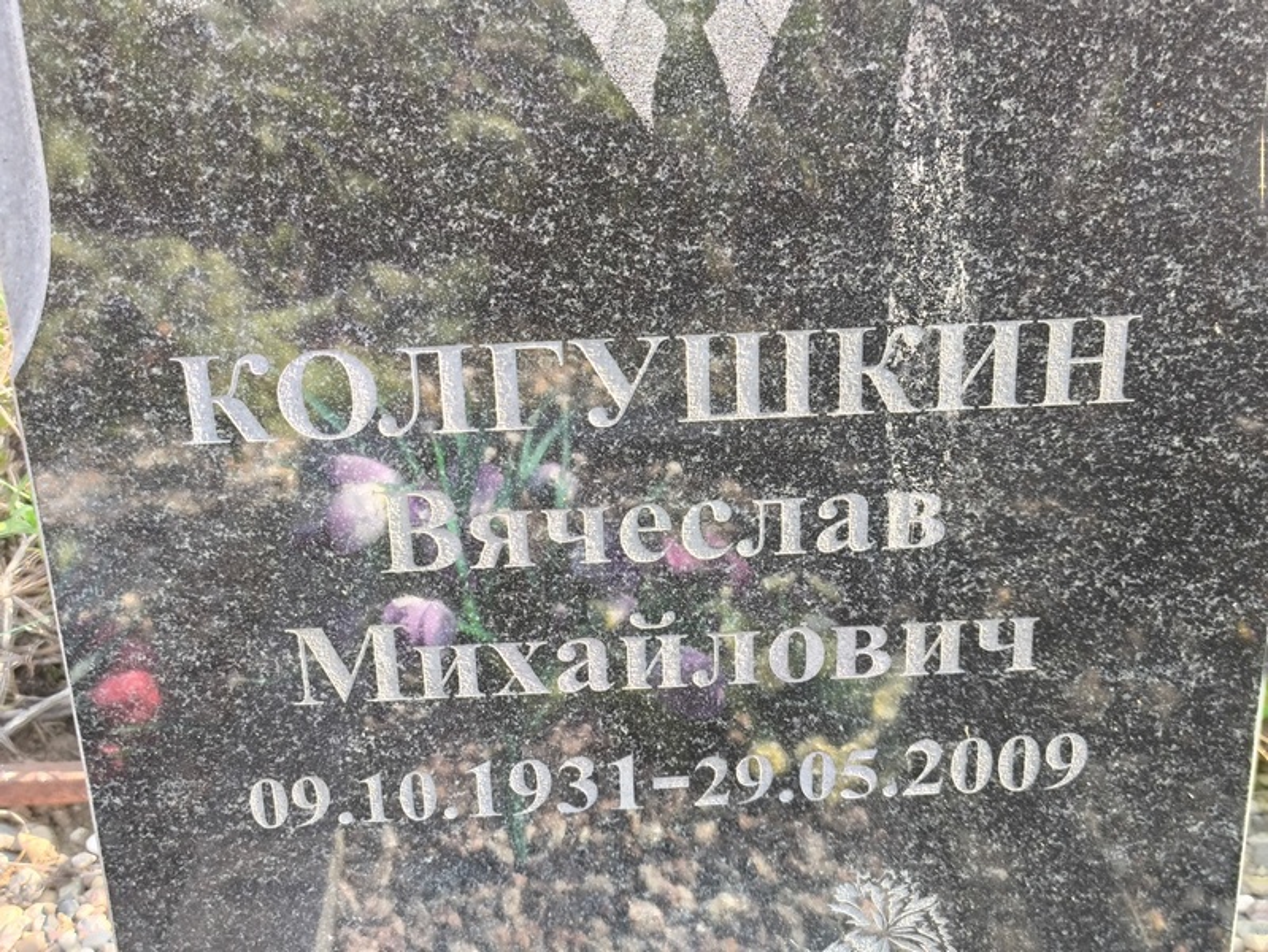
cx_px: 634
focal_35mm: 50
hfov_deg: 38.2
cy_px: 476
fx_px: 1832
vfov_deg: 29.1
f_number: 1.7
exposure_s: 1/100
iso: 64
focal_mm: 4.71
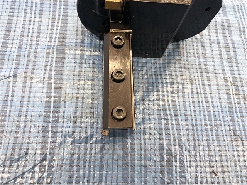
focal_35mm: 28
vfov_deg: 49.7
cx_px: 124
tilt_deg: -71.1
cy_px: 92
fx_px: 200
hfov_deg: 63.4
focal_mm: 3.99
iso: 32
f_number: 1.8
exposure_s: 1/24
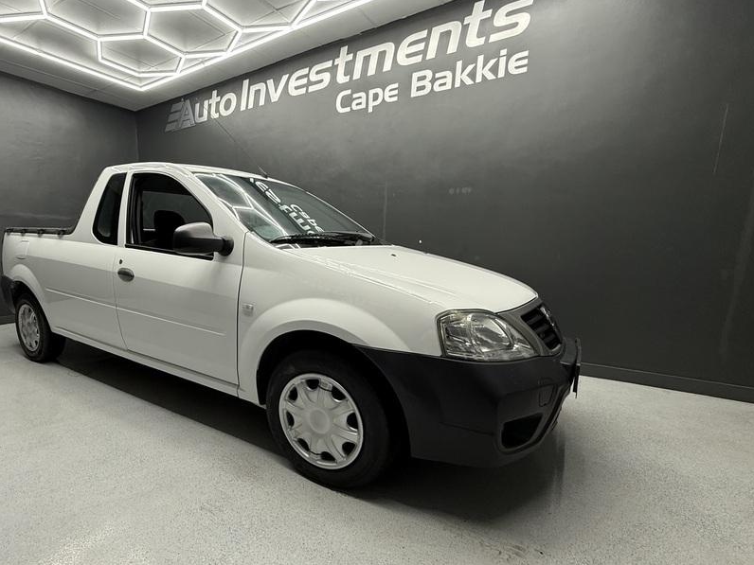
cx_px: 287
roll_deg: -0.4
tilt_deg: -10.4
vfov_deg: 71.3
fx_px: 392
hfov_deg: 86.2
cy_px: 316
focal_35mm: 18
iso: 160
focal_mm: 2.22
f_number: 2.2
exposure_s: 1/100
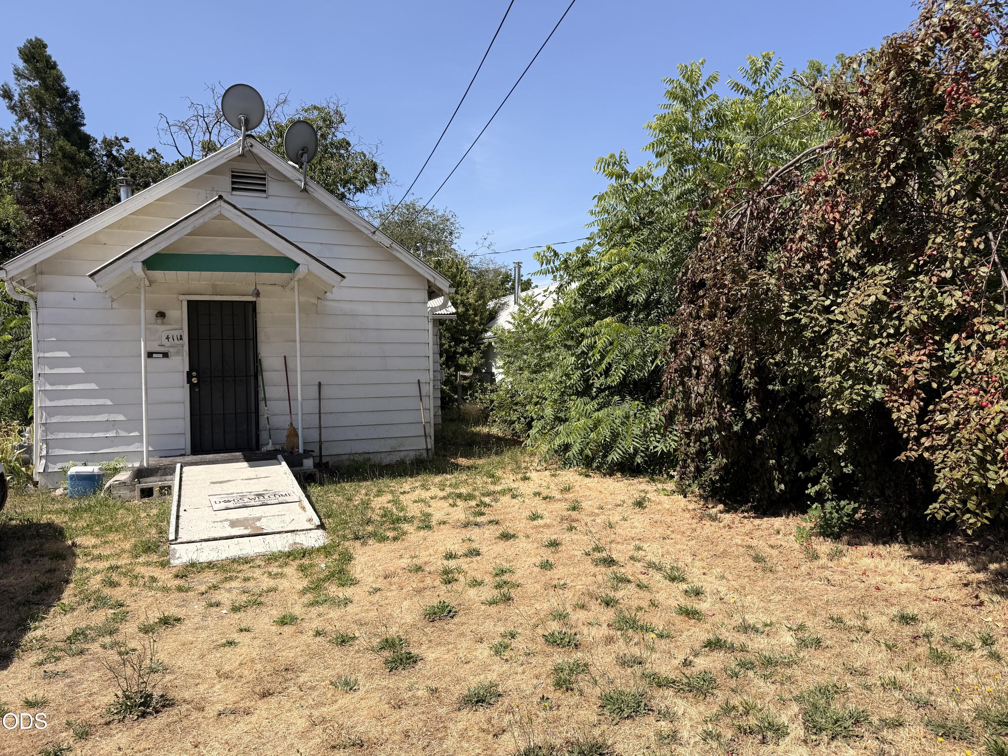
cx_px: 504
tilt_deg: -0.5
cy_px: 378
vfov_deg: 56.8
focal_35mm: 24
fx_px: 699
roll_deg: +0.9
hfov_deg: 71.6
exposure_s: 1/4405
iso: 80
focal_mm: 6.76
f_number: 1.78
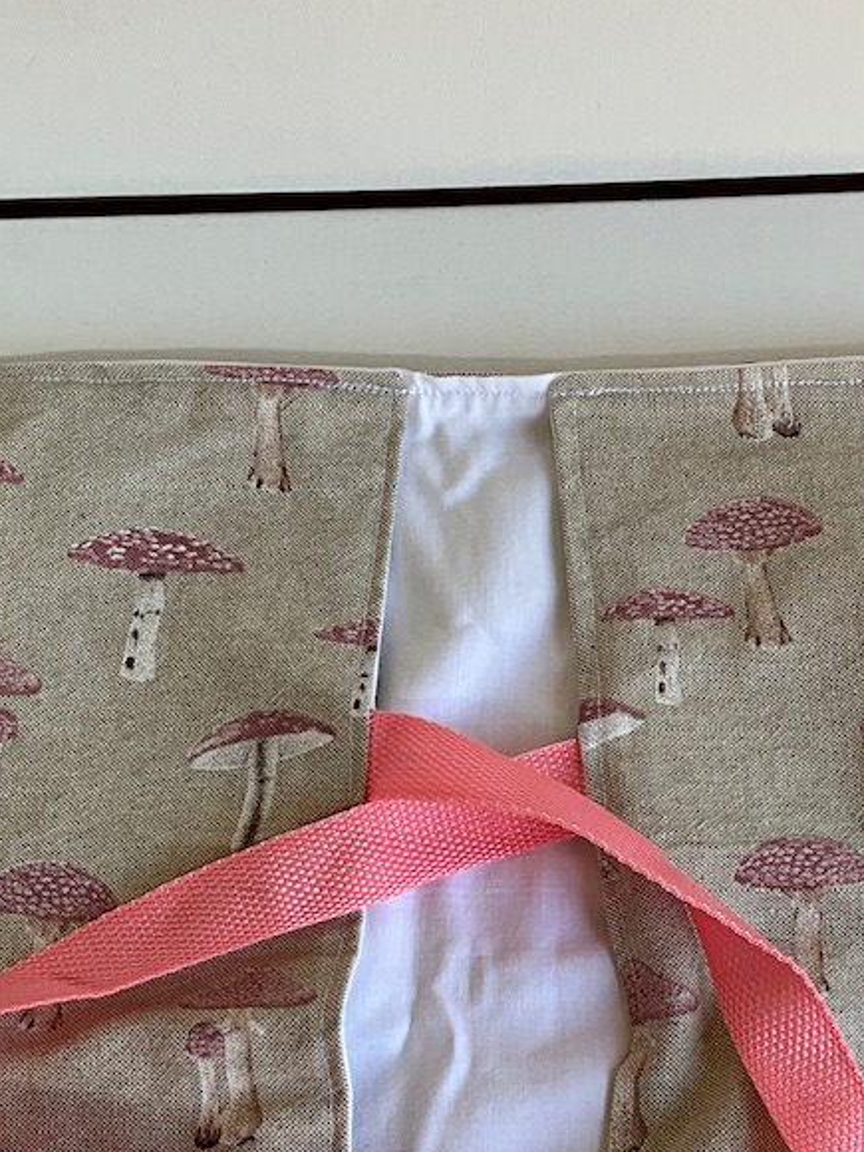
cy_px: 796
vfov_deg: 30.0
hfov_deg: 22.9
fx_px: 2130
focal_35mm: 64
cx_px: 503
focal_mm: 3
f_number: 1.8
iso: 20
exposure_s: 1/100
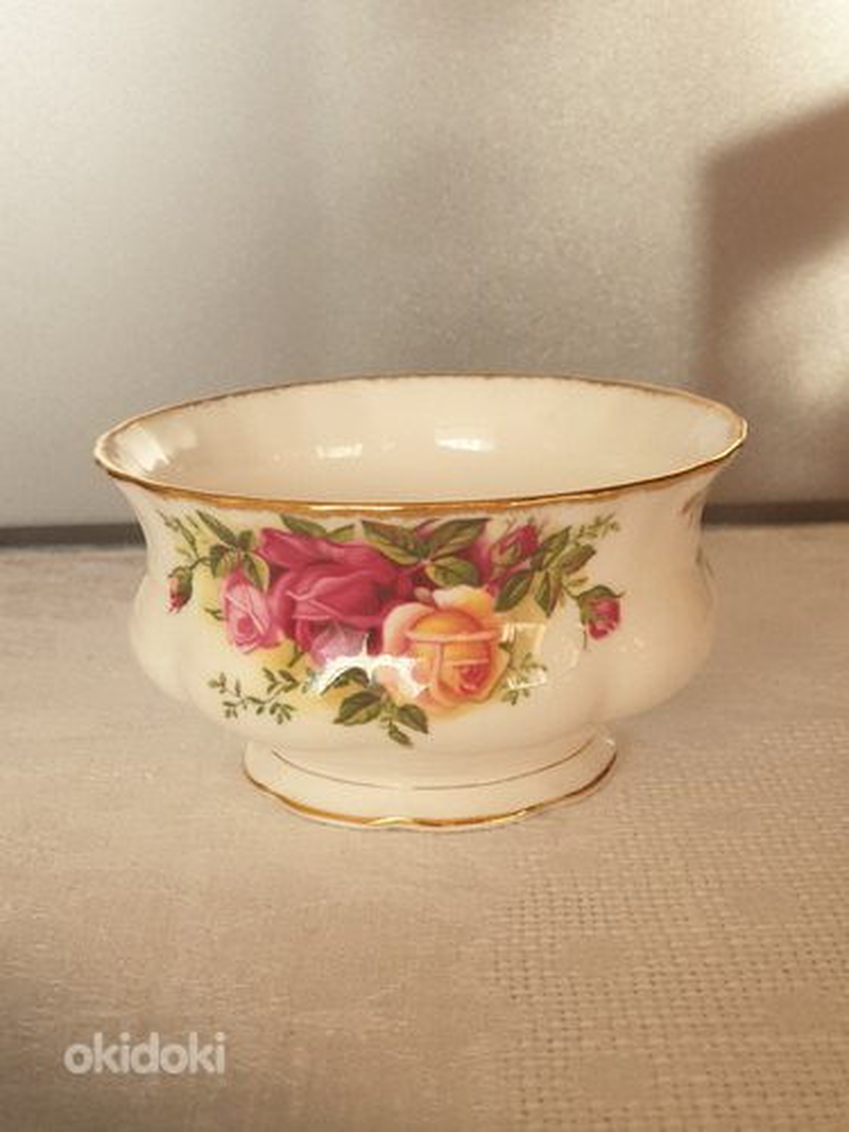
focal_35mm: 52
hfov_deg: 28.0
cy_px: 566
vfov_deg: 36.8
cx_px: 424
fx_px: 1700
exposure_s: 1/33
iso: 100
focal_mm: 6
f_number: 2.4
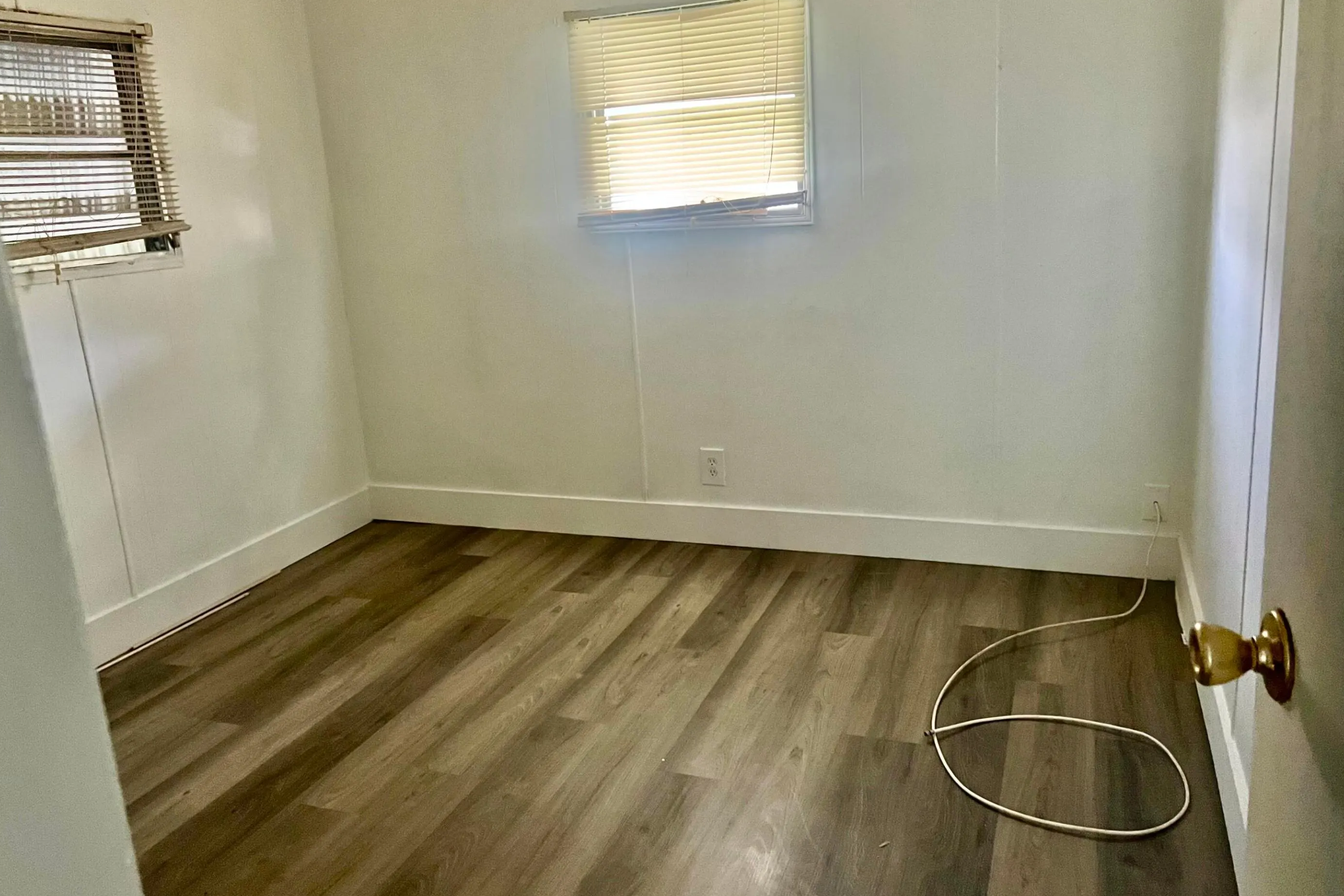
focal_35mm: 28
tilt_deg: -12.8
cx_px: 666
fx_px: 1045
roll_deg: +4.0
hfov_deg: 65.5
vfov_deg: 46.4
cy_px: 417
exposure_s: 1/39
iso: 640
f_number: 1.5
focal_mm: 5.7
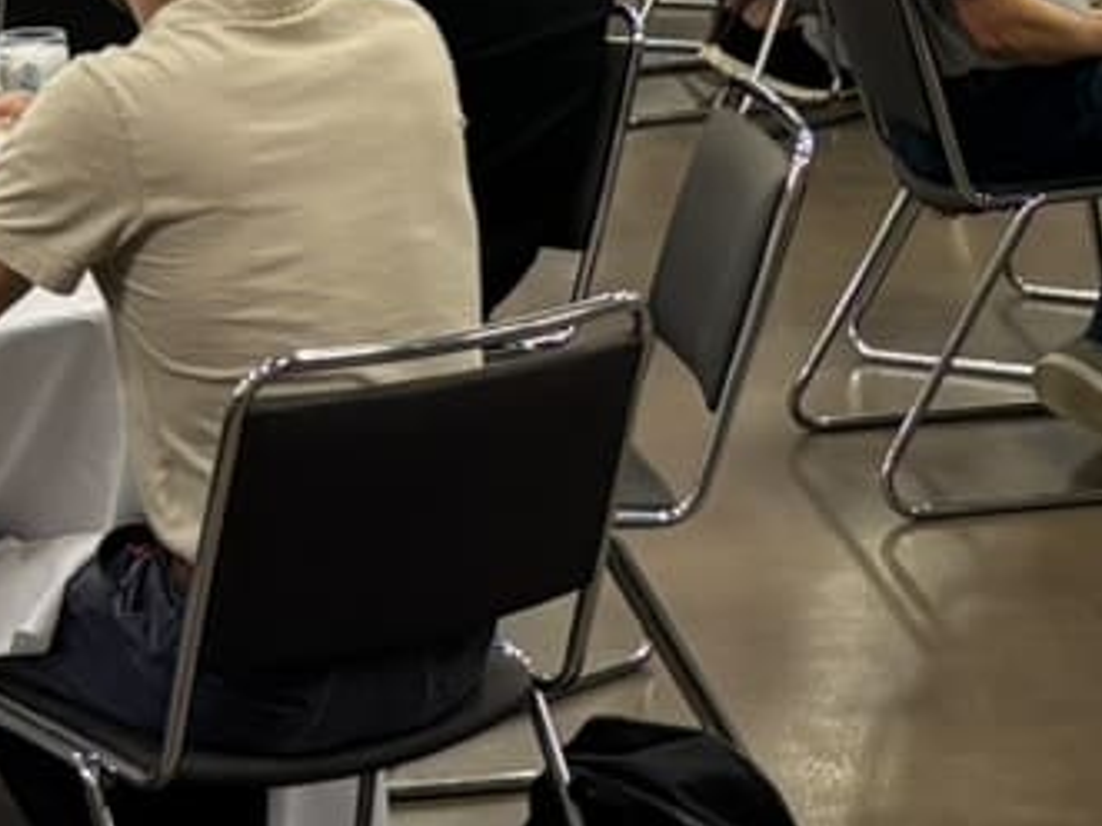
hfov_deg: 12.1
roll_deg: +0.9
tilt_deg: +1.0
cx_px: 1182
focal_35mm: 161
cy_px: -819
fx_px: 5124
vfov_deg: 8.7
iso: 125
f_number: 1.6
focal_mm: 5.96
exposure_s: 1/60
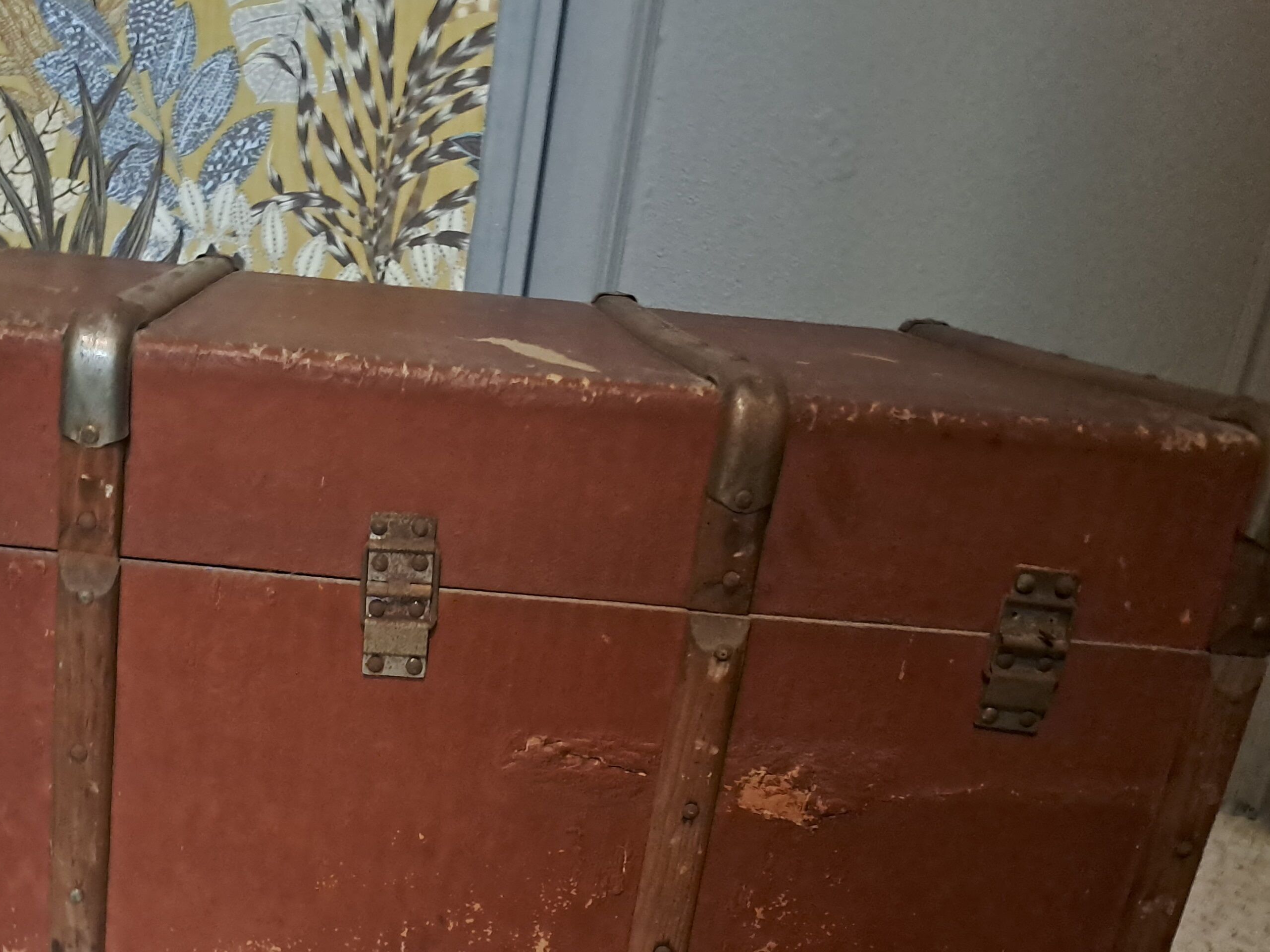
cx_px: 341
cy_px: 718
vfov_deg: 36.0
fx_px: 1431
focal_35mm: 39
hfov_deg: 46.4
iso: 800
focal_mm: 4.65
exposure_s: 1/20
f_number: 1.8
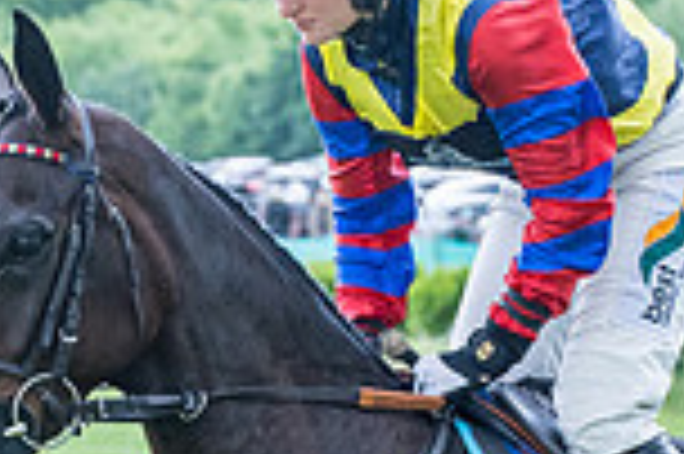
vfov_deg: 3.1
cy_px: 512
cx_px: 637
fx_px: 8313
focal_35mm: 438
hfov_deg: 4.7
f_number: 4
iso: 800
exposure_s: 1/1600
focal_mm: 70
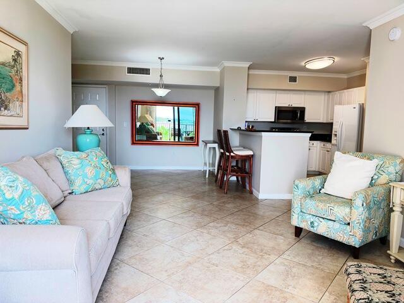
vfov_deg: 56.8
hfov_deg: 71.6
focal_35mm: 24
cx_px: 202
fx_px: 280
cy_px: 152
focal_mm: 6.93
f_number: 1.8
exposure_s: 1/126
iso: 200
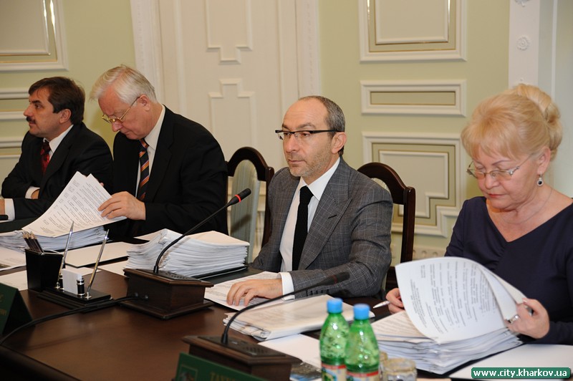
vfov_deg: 22.6
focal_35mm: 60
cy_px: 190
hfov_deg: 33.4
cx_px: 286
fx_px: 954
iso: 800
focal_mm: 60
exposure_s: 1/160
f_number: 3.8
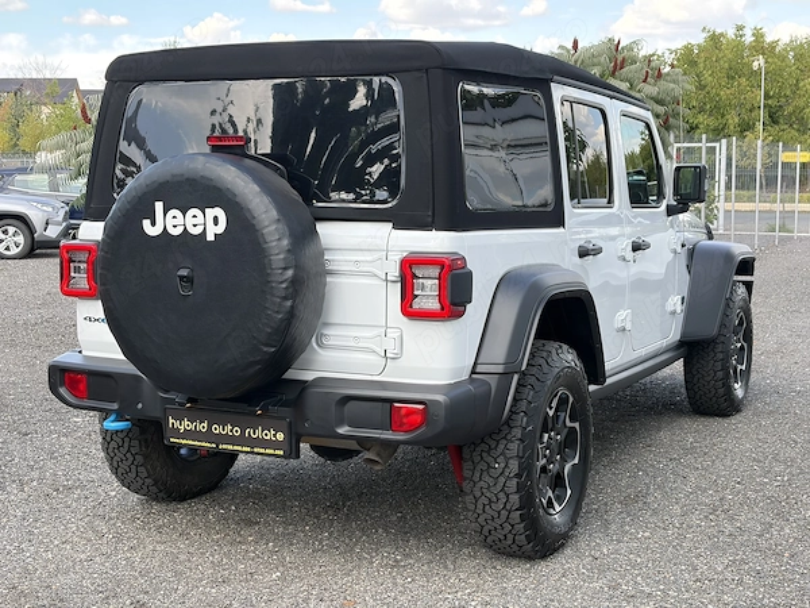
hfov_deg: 36.8
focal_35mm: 52
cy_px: 304
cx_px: 405
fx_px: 1217
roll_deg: +1.1
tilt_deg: -7.0
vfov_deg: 28.0
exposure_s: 1/648
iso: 40
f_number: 1.6
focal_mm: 5.96
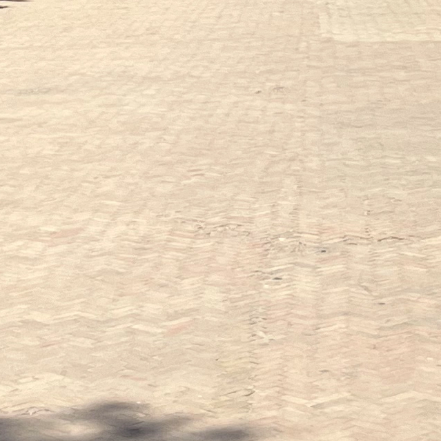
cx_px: 133
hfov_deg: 12.0
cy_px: -155
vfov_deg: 11.7
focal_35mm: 145
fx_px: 2090
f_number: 1.5
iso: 50
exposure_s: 1/4831
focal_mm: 5.7
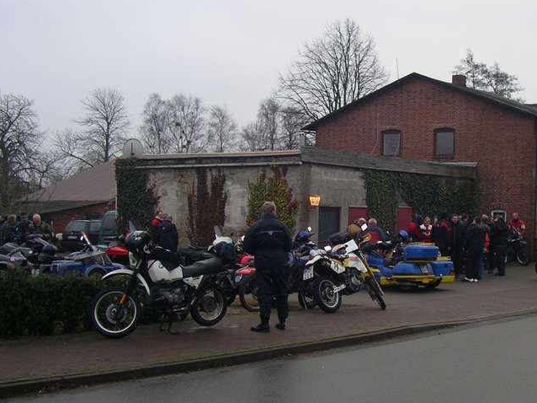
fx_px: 899
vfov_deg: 25.2
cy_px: 233
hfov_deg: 32.9
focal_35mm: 58
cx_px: 369
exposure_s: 1/100
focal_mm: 5.7
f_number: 2.8
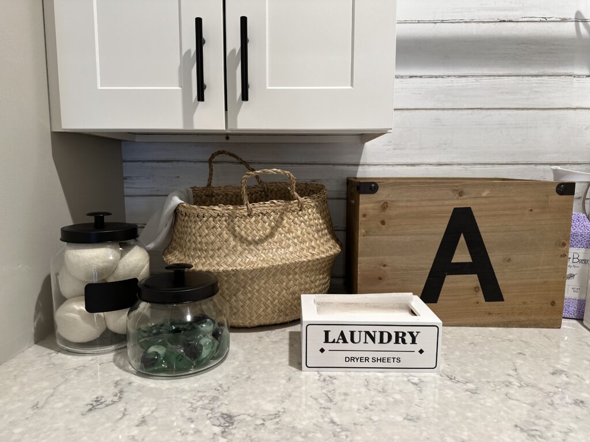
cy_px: 221
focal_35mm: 24
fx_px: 409
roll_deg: -0.1
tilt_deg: -7.1
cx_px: 295
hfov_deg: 71.6
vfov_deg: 56.8
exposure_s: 1/41
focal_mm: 6.86
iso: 160
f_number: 1.78
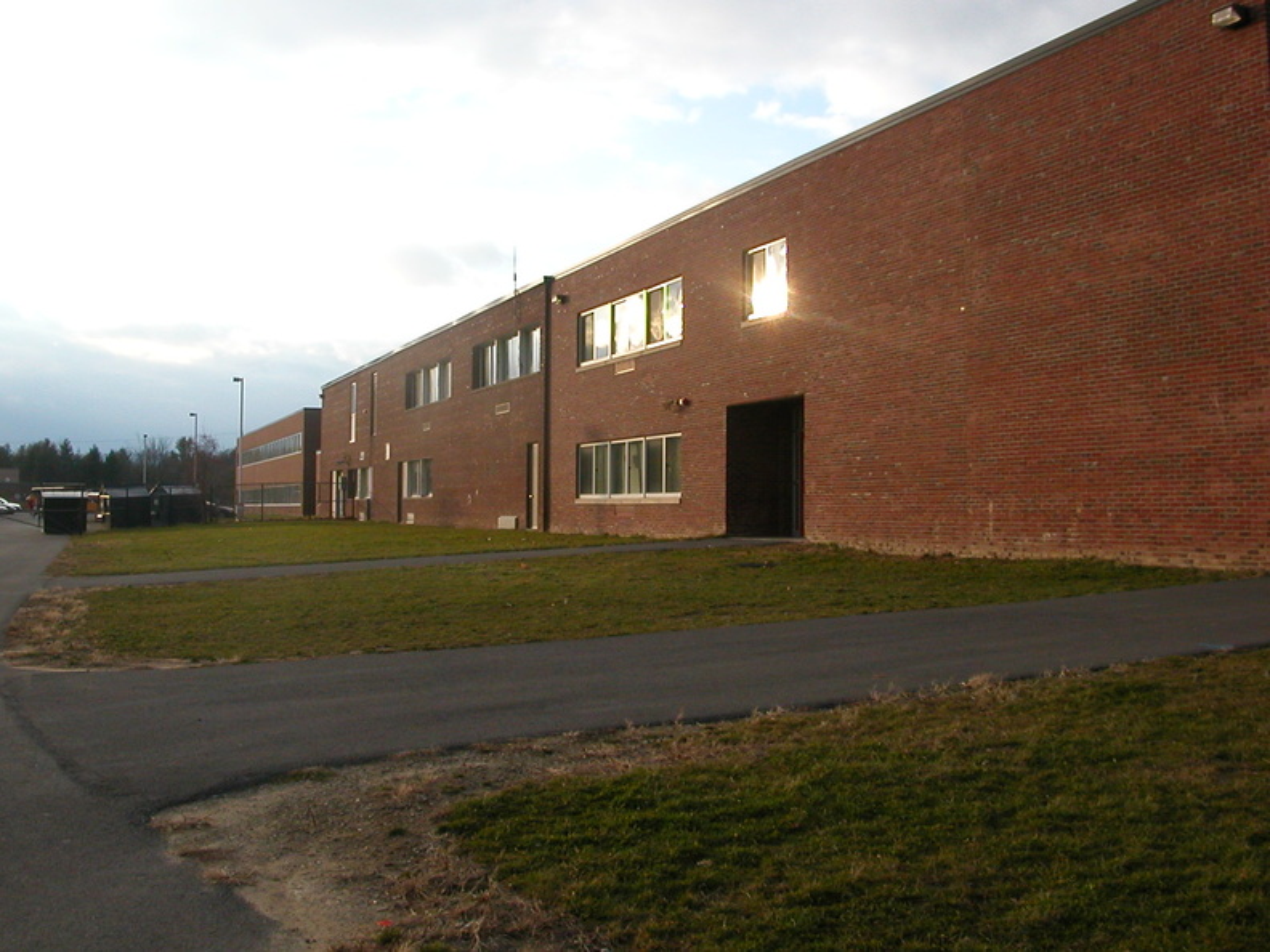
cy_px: 476
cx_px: 635
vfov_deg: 38.7
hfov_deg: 50.1
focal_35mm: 37
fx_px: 1357
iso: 100
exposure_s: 1/210
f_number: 4.5
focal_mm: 5.6
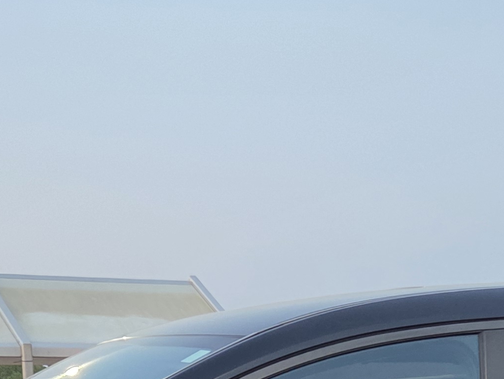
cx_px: 223
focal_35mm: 90
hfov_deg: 21.8
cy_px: 697
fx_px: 1311
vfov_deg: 14.3
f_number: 1.8
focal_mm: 5.4
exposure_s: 1/120
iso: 640
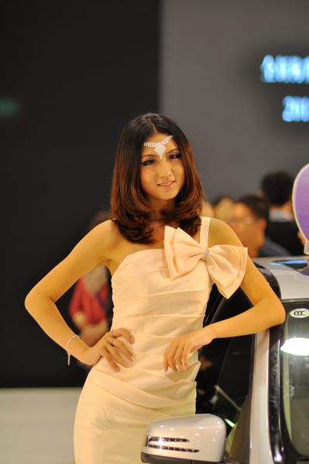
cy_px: 232
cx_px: 154
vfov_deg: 16.1
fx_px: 1644
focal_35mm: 128
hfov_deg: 10.7
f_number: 2.2
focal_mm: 85
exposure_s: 1/80
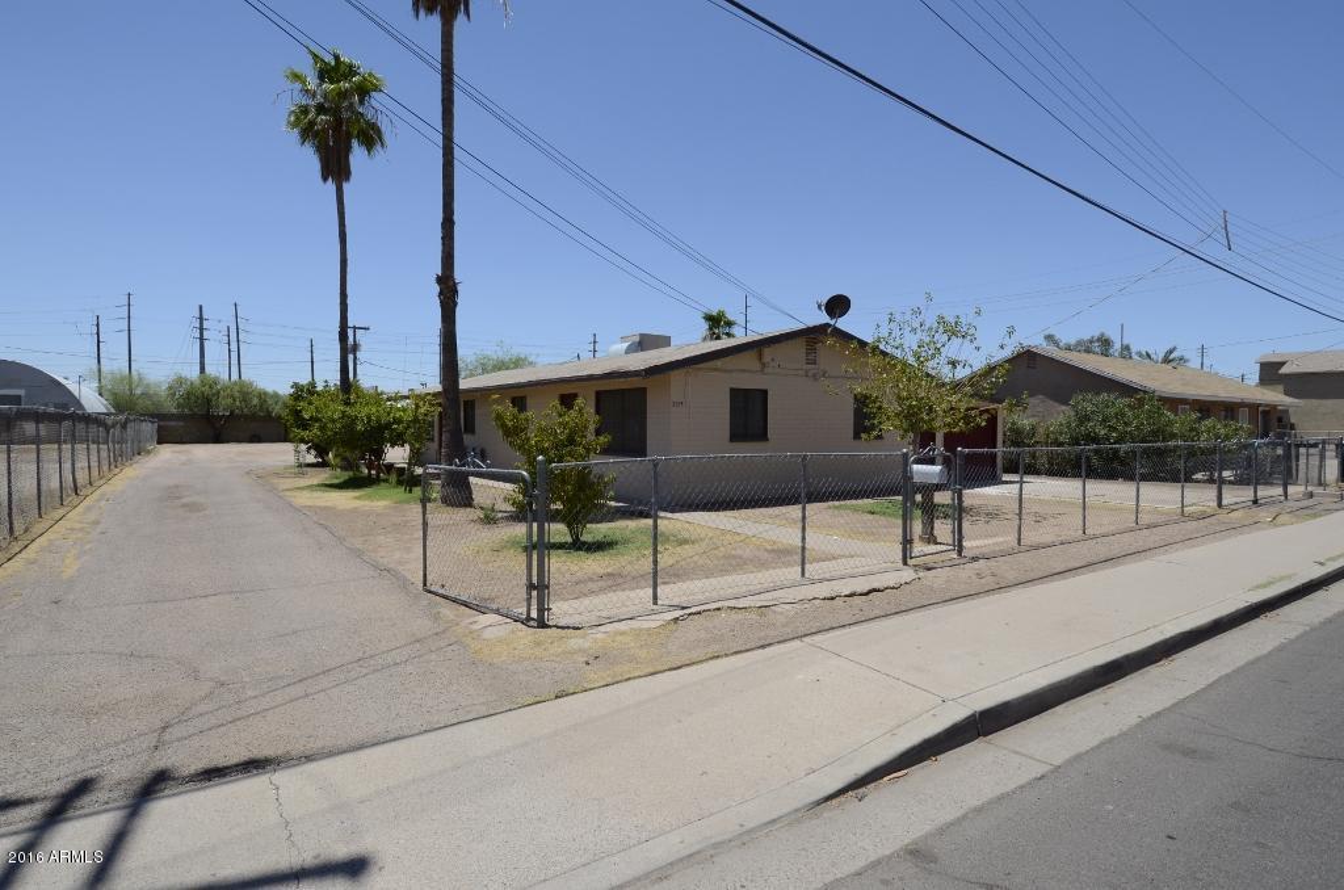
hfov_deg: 90.1
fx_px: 671
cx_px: 672
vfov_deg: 67.1
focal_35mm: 18
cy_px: 445
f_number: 11
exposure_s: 1/500
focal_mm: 12
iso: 400
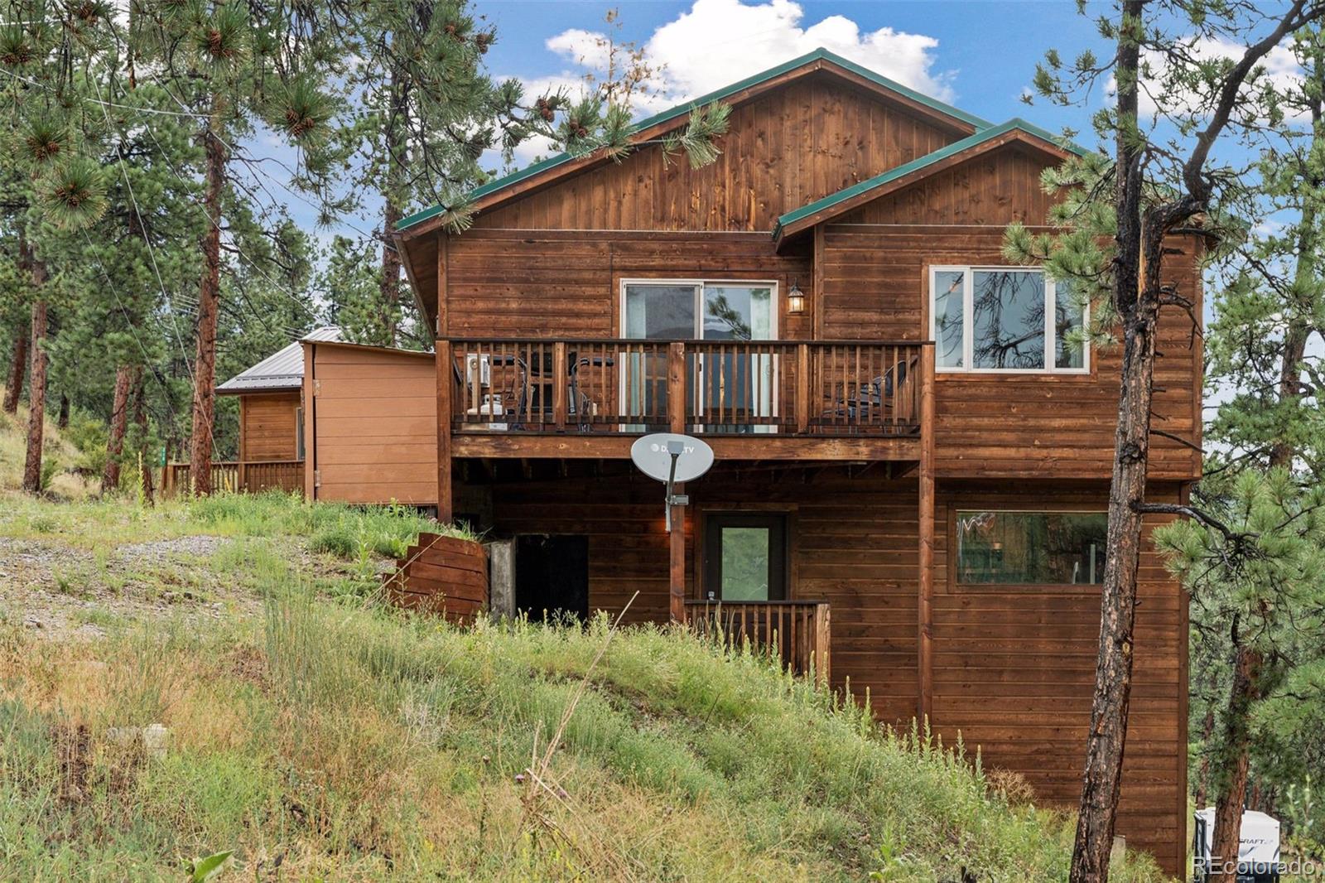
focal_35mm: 66
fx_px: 2429
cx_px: 662
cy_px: 442
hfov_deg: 30.5
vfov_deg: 20.6
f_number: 9
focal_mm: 66
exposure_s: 1/50
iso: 400
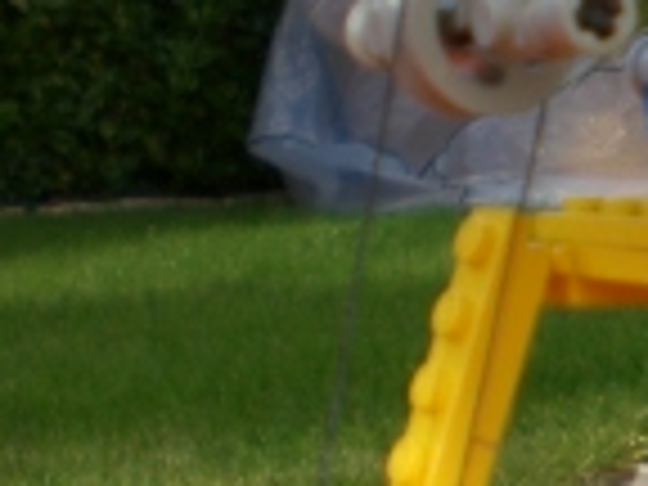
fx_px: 3164
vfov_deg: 8.7
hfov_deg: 10.8
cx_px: 1228
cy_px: 504
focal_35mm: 169
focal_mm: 6.3
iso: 50
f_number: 3.1
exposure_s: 1/320
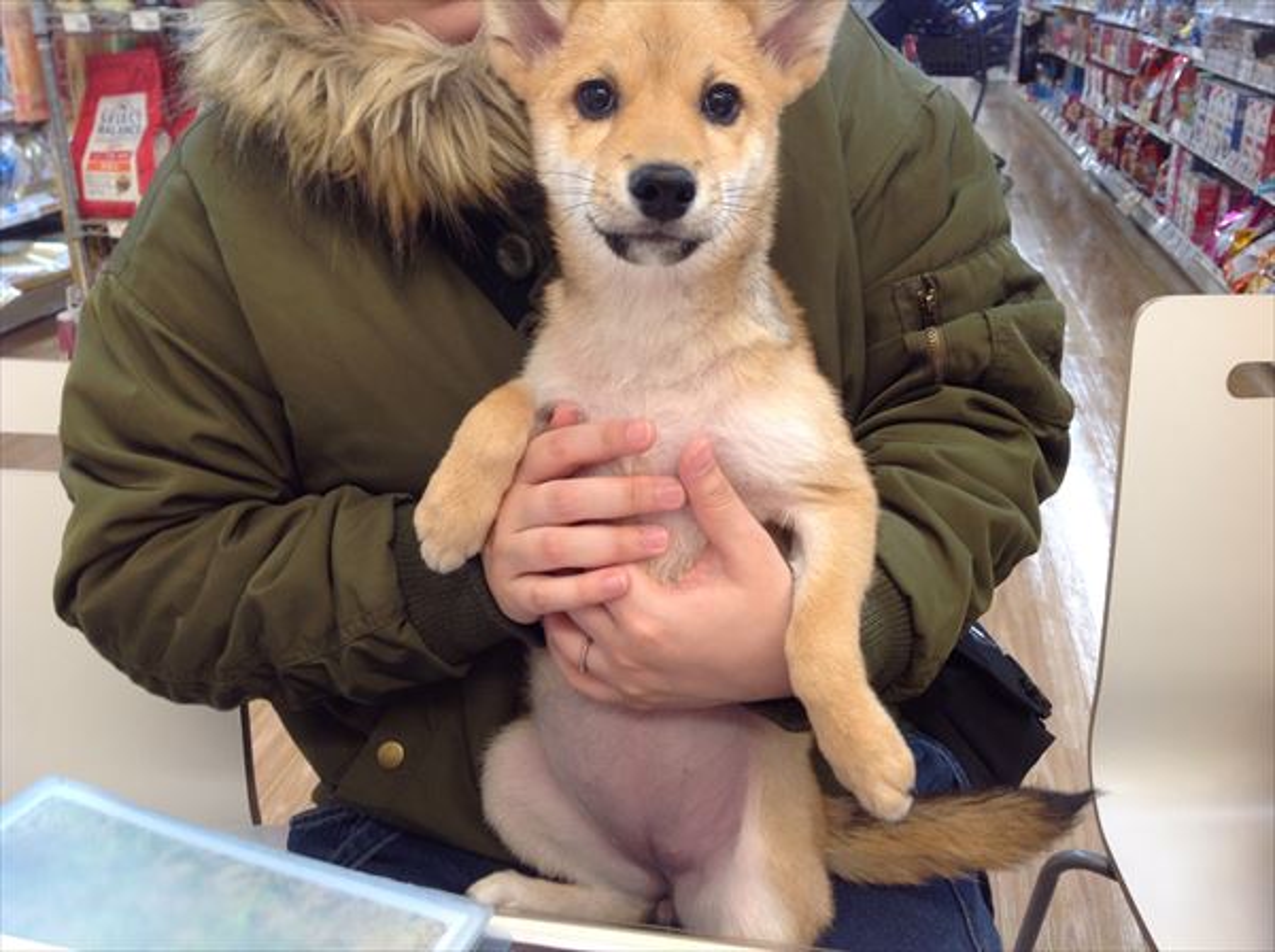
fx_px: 1287
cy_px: 476
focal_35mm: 35
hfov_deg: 52.7
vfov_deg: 40.6
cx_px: 638
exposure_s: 1/30
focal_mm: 4.28
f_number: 2.4
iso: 64
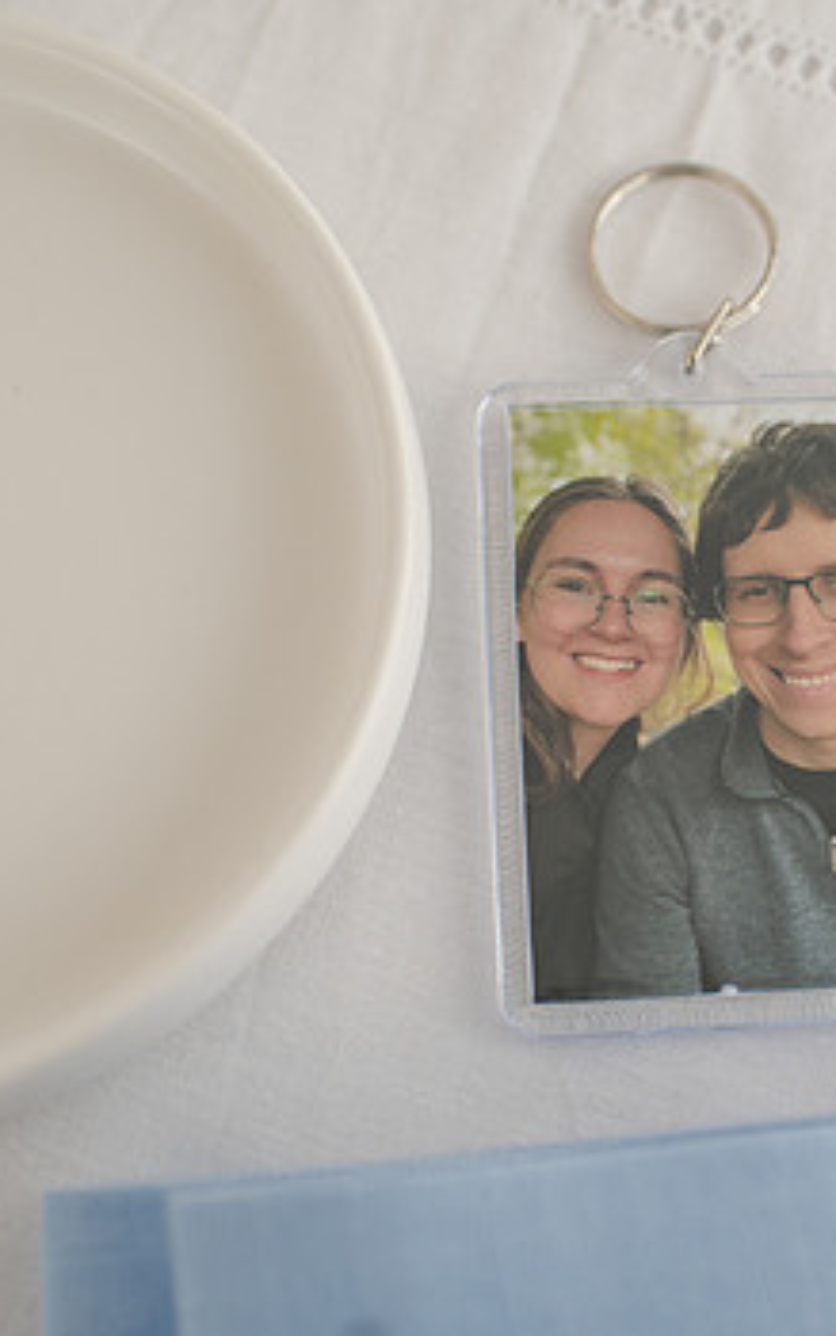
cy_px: 634
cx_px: 687
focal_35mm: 59
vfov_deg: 34.5
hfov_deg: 21.7
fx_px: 2149
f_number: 3.2
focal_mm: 35
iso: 360
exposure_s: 1/250
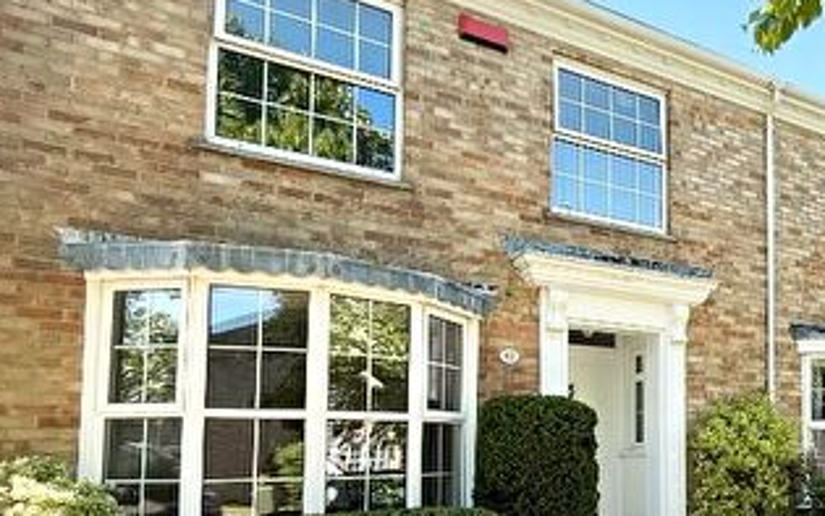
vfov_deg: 37.1
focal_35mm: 33
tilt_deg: +2.8
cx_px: 794
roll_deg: +0.2
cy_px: 405
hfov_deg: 49.3
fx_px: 742
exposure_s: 1/527
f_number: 2.2
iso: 64
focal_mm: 2.22
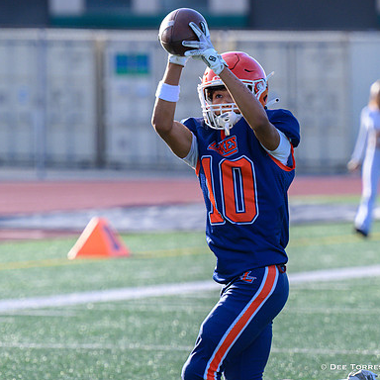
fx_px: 4993
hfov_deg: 4.4
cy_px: 181
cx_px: 232
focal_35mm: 402
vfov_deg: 4.4
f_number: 4.5
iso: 720
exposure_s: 1/2000
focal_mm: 250
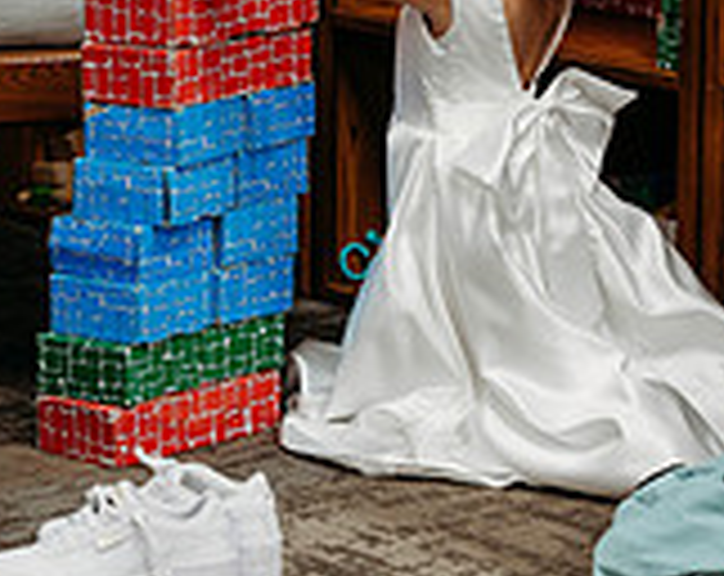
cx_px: 420
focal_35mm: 184
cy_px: -86
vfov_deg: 8.3
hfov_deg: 10.5
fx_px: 3933
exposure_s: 1/320
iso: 2000
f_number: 3.2
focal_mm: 70
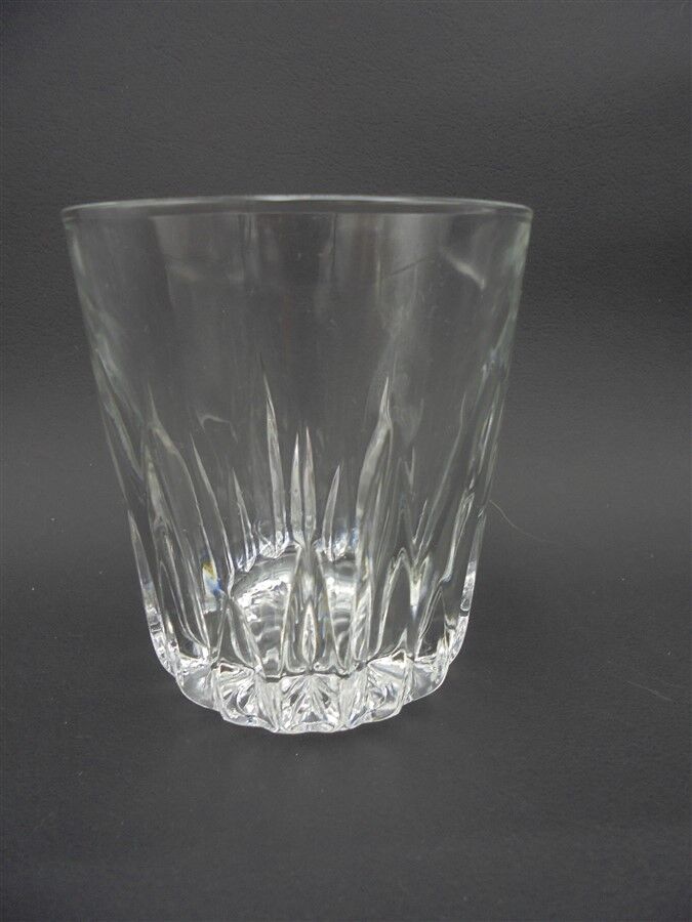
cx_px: 346
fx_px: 693
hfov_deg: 53.1
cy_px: 461
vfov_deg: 67.3
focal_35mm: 26
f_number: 3.5
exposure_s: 1/30
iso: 200
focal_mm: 4.6
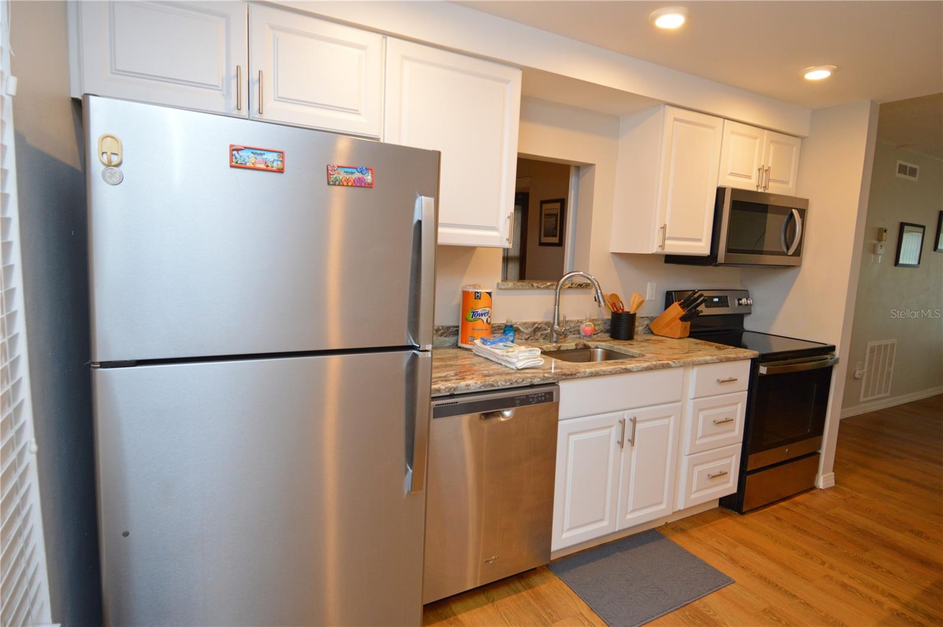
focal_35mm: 18
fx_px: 471
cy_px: 314
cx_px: 472
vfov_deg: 67.3
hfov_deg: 90.1
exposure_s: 1/60
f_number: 4
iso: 640
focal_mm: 12
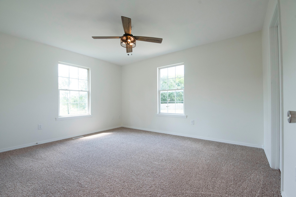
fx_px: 123
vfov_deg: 77.4
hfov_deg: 100.4
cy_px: 98
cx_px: 148
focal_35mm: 15
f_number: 5.6
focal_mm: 15
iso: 1600
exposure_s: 1/250
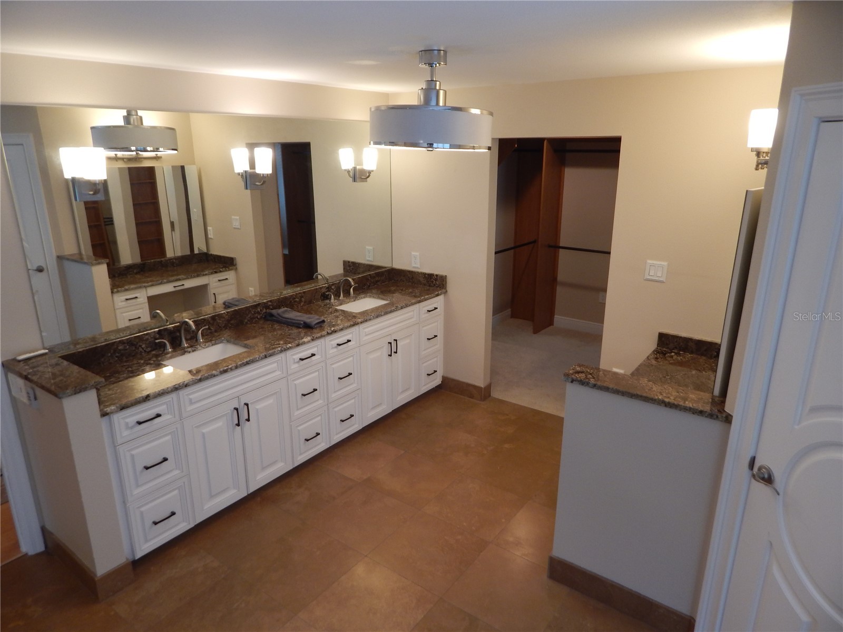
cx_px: 422
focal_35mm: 22
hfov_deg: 76.4
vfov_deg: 61.1
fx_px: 536
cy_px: 316
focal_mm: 4
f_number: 3
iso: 125
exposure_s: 1/30
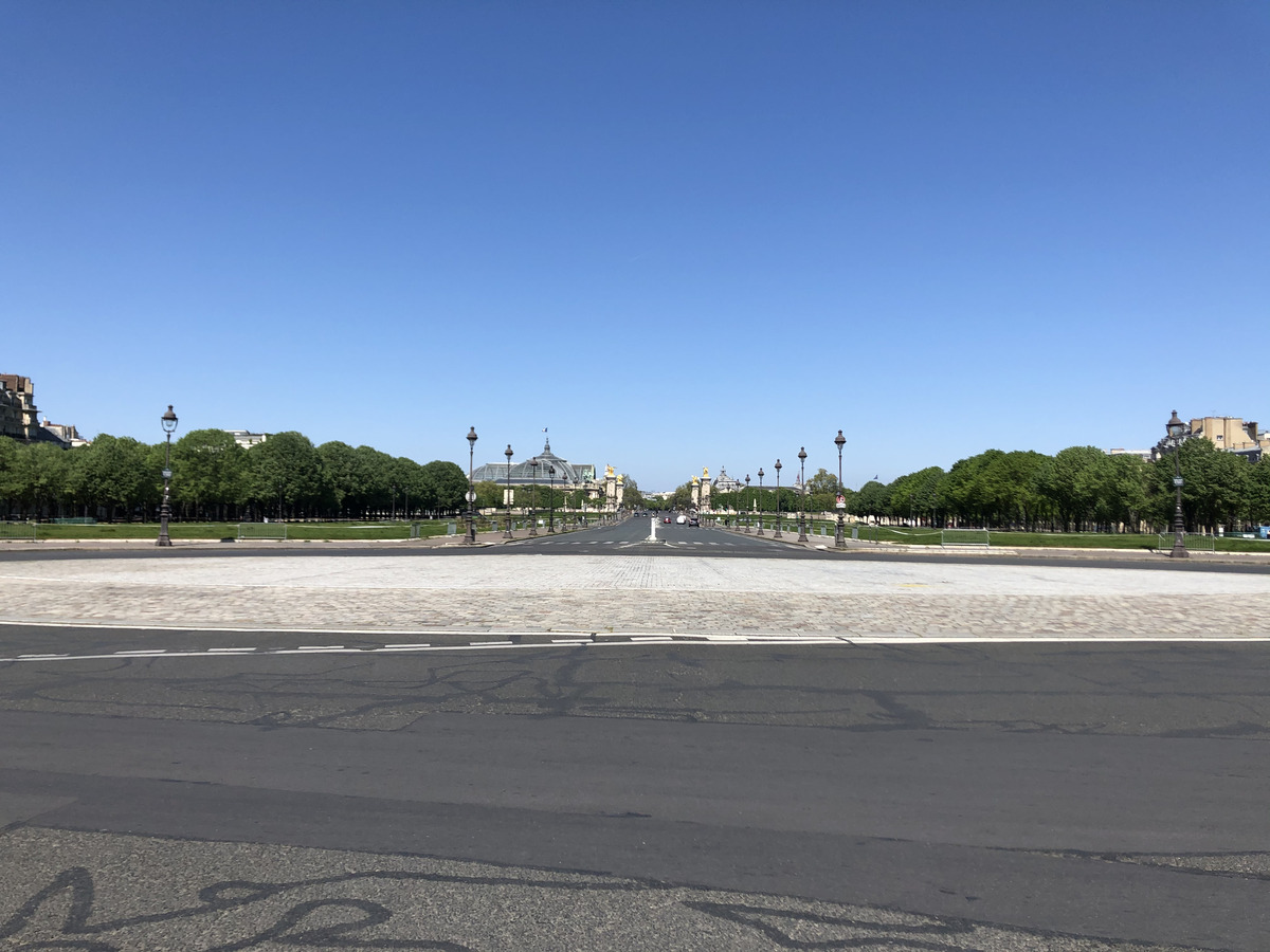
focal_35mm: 28
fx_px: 1027
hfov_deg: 63.4
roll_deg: +0.2
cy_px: 476
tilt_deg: +2.3
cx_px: 635
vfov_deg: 49.7
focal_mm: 4
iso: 25
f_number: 1.8
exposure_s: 1/2703
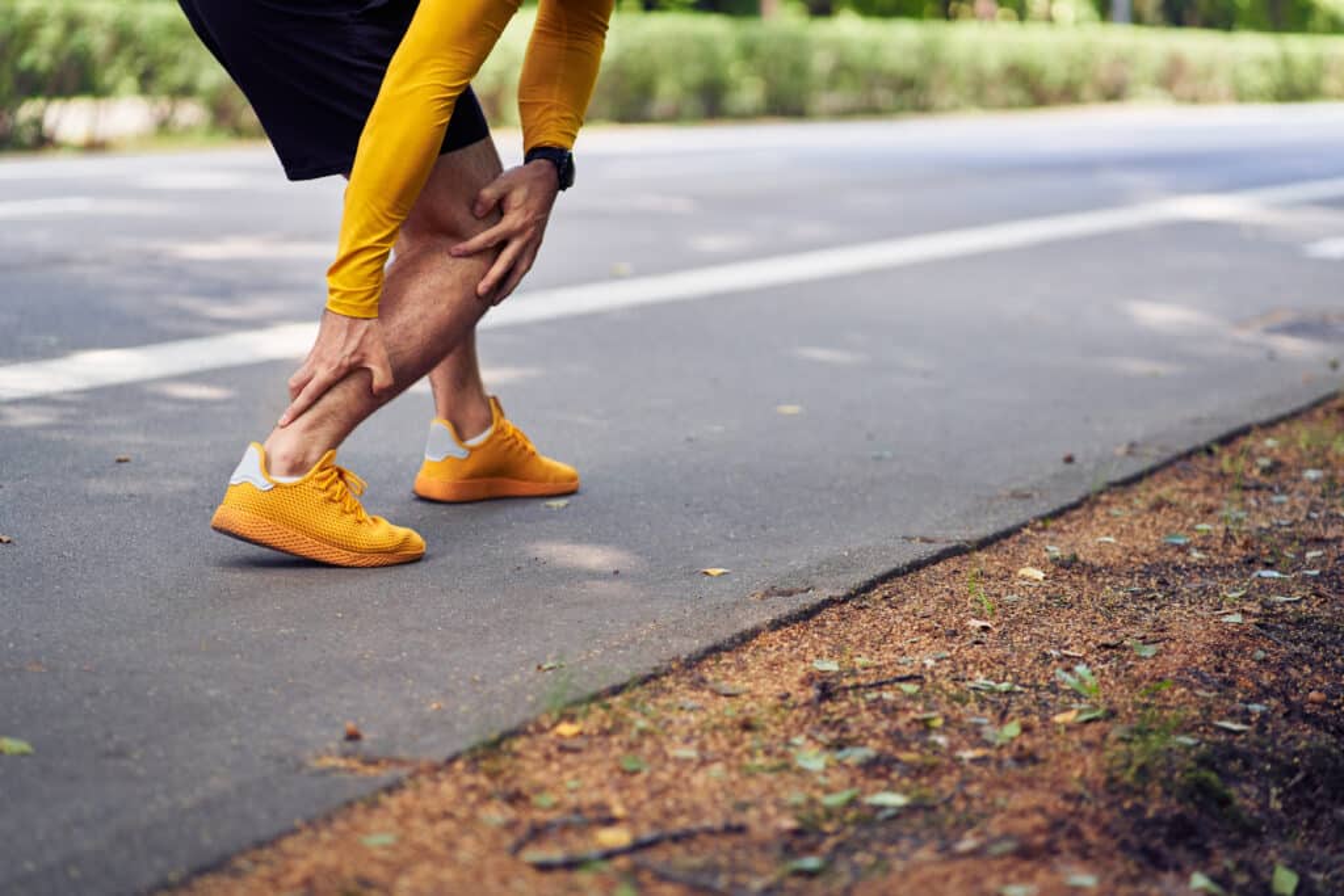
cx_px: 672
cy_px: 448
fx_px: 3174
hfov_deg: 23.9
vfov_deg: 16.1
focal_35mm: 85
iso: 640
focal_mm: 85
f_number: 2.5
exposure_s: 1/800
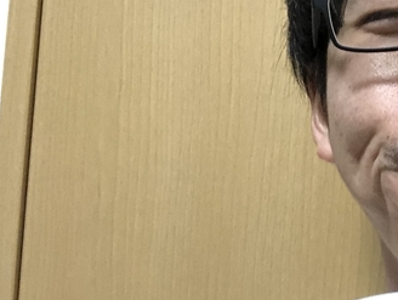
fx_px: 898
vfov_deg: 18.9
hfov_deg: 23.3
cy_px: 98
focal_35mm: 78
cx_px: 453
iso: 320
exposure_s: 1/33
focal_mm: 2.87
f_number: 2.2
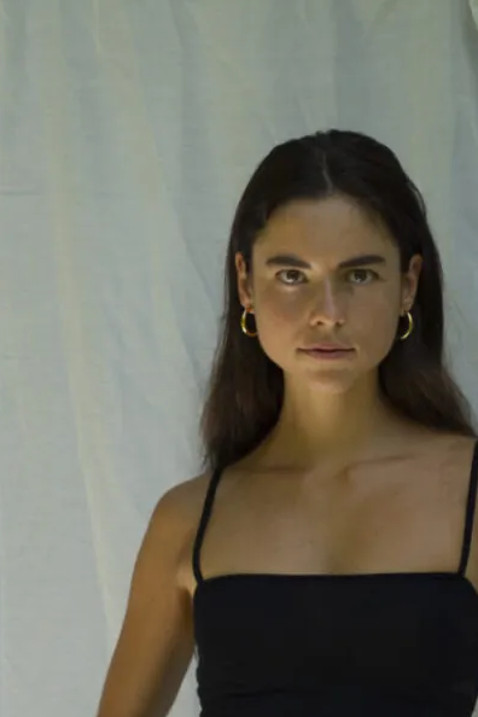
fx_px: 3605
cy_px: 570
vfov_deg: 11.3
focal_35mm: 181
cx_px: 348
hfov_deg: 7.6
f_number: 4
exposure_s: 1/200
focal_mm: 70
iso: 100
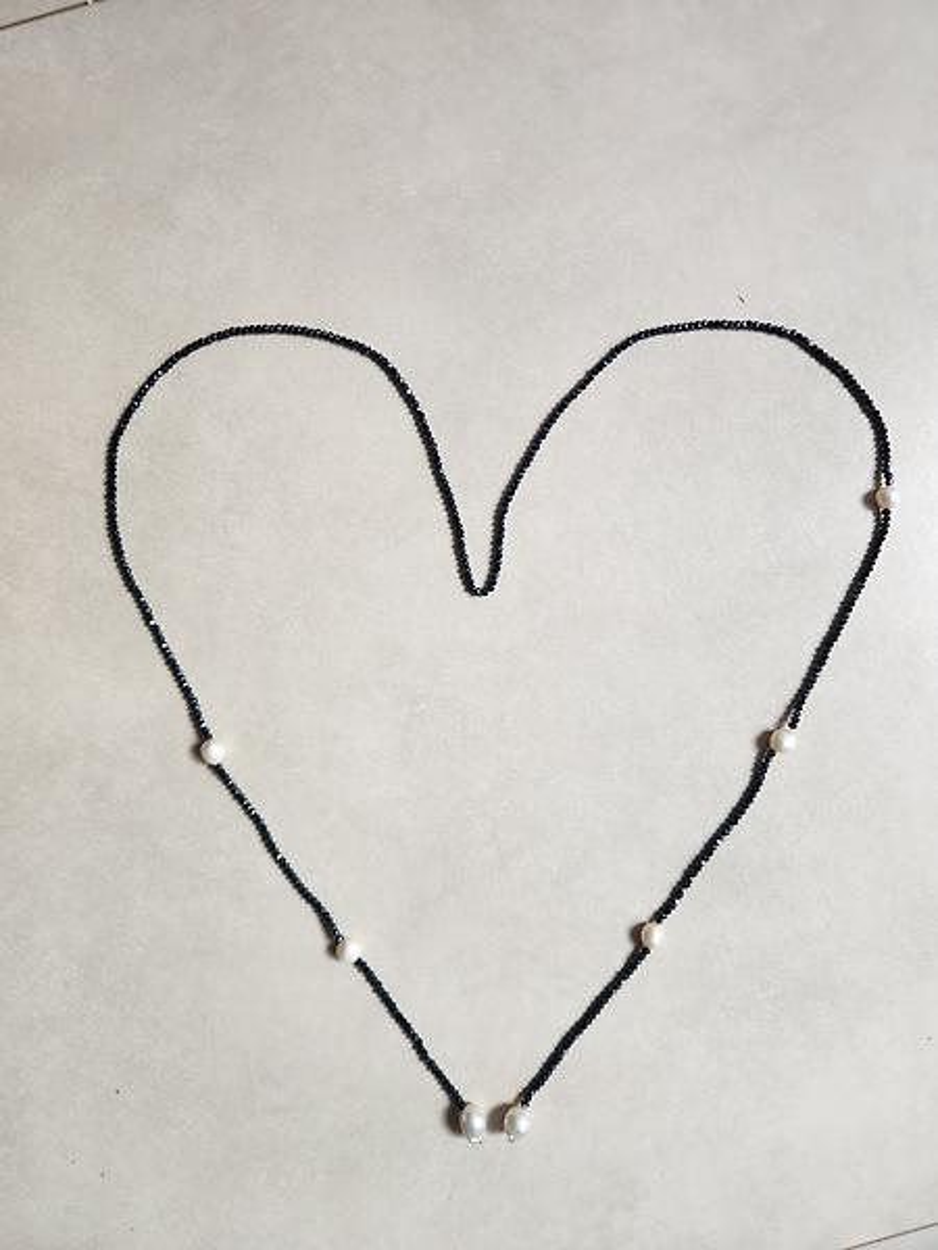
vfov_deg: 73.9
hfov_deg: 58.9
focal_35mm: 23
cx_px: 469
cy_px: 625
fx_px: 831
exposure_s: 1/120
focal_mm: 5.4
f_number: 1.8
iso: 160
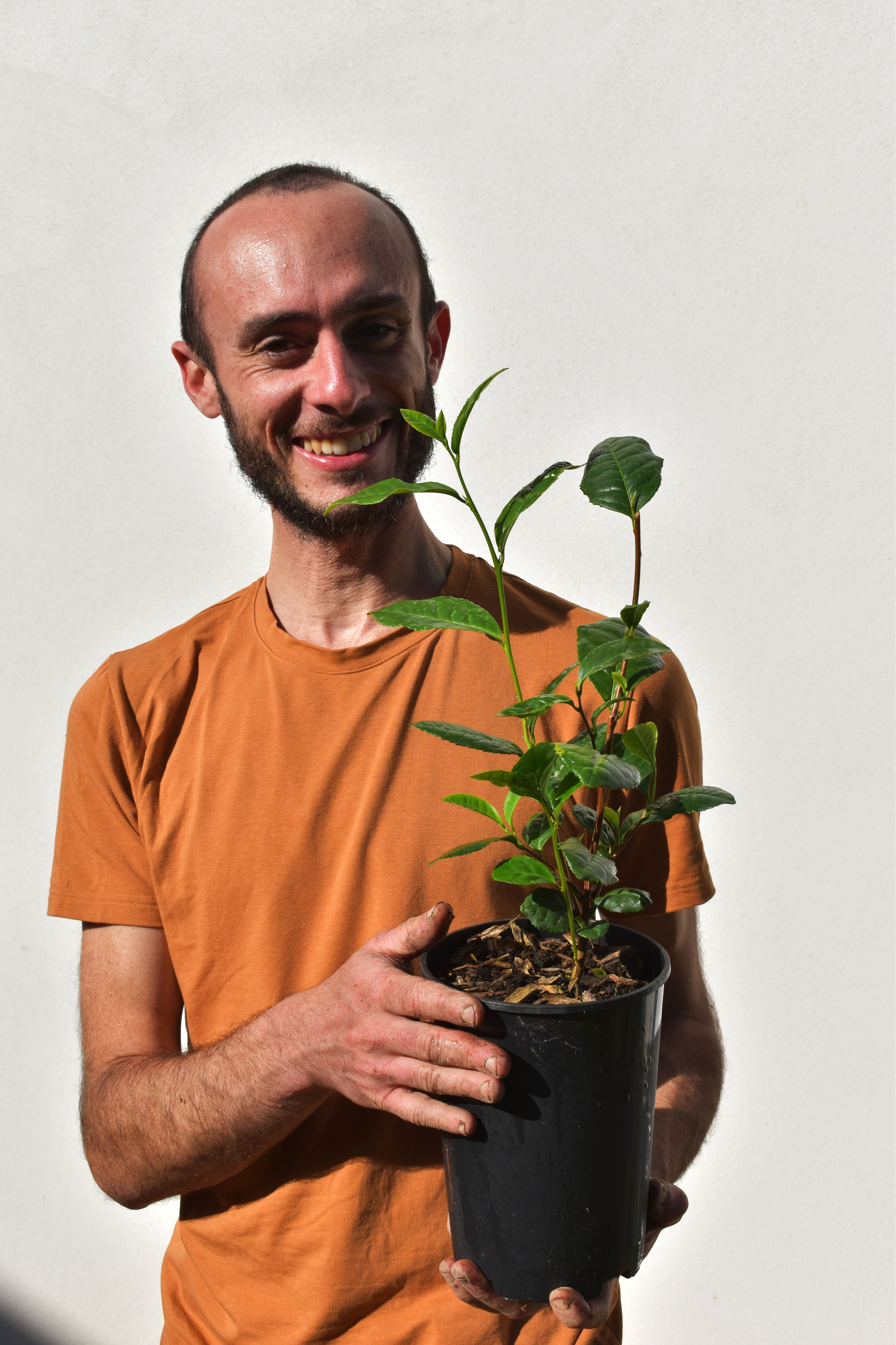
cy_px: 672
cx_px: 448
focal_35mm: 46
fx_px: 1736
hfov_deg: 28.9
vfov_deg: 42.3
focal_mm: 31
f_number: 11
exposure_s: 1/500
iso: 200
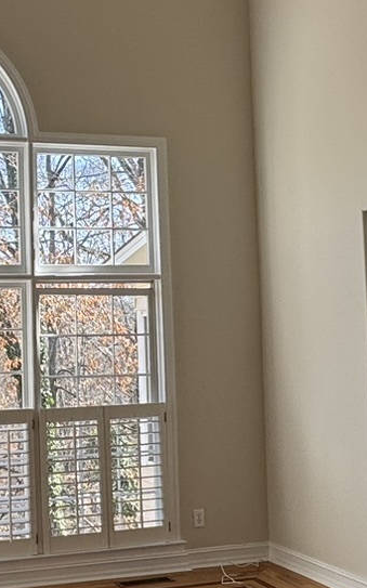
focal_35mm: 56
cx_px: 77
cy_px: 303
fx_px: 897
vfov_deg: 36.3
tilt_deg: +2.4
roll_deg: +1.1
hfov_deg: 22.8
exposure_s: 1/287
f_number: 2.2
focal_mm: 2.22
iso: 40
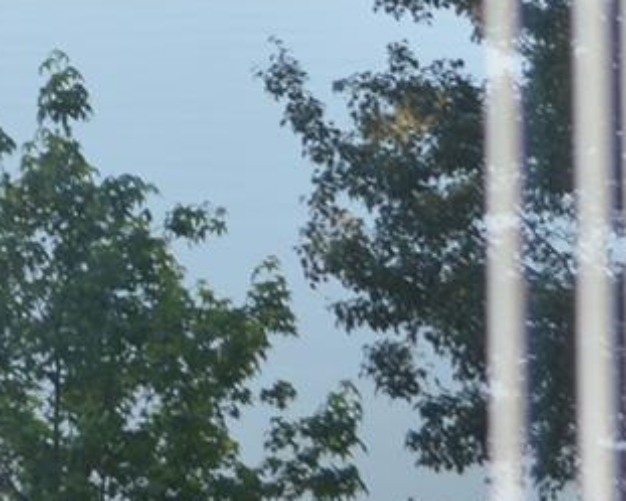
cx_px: -495
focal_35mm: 222
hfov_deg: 8.4
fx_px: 4114
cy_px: -424
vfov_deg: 6.8
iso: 100
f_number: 4
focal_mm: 24
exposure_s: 1/200
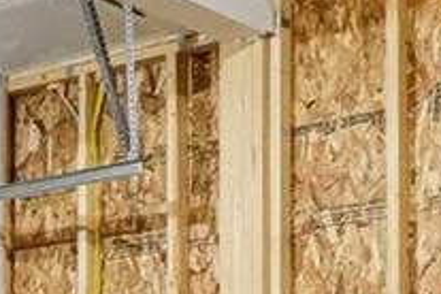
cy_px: 516
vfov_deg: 11.1
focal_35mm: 116
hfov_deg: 15.8
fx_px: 1421
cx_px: -279
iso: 800
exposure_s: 1/1.67
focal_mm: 10
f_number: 8
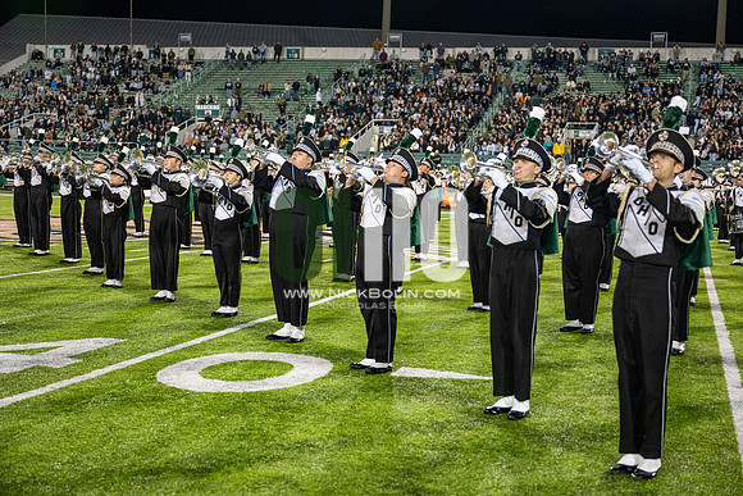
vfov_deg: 26.0
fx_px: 1073
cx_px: 372
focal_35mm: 52
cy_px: 248
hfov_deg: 38.2
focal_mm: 52
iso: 1250
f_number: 3.2
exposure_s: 1/500
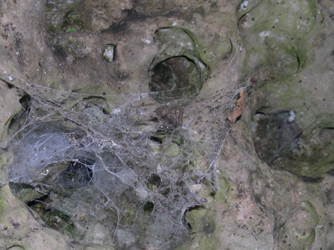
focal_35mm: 57
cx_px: 117
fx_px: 550
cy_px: 176
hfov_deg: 33.5
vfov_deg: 25.5
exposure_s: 1/60
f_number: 7.6
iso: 100
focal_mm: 8
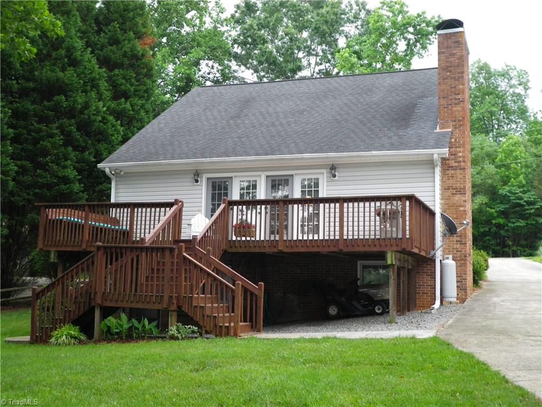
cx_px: 271
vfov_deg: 31.5
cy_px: 204
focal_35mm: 46
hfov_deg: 41.2
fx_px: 720
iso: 160
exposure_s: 1/80
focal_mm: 8.2
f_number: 3.3
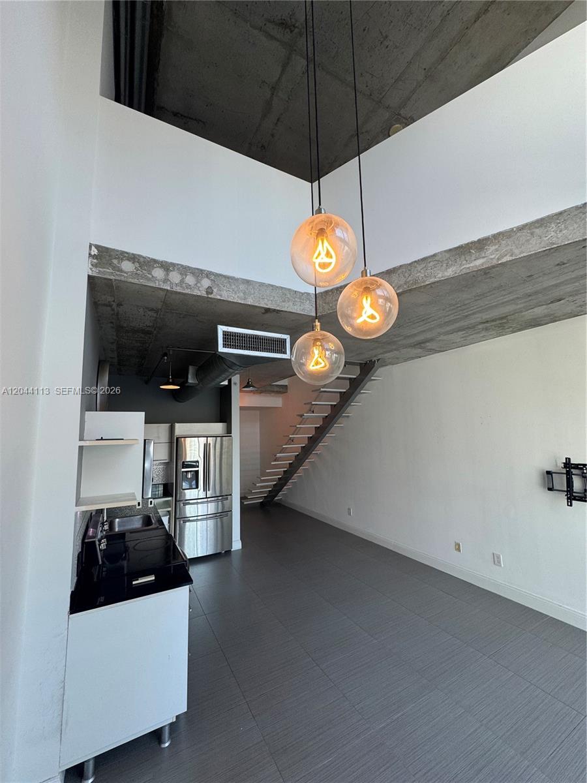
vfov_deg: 102.1
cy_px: 392
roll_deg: +1.5
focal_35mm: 14
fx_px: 317
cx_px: 294
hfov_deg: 85.7
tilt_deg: +6.9
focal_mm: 2.22
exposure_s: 1/120
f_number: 2.2
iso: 100
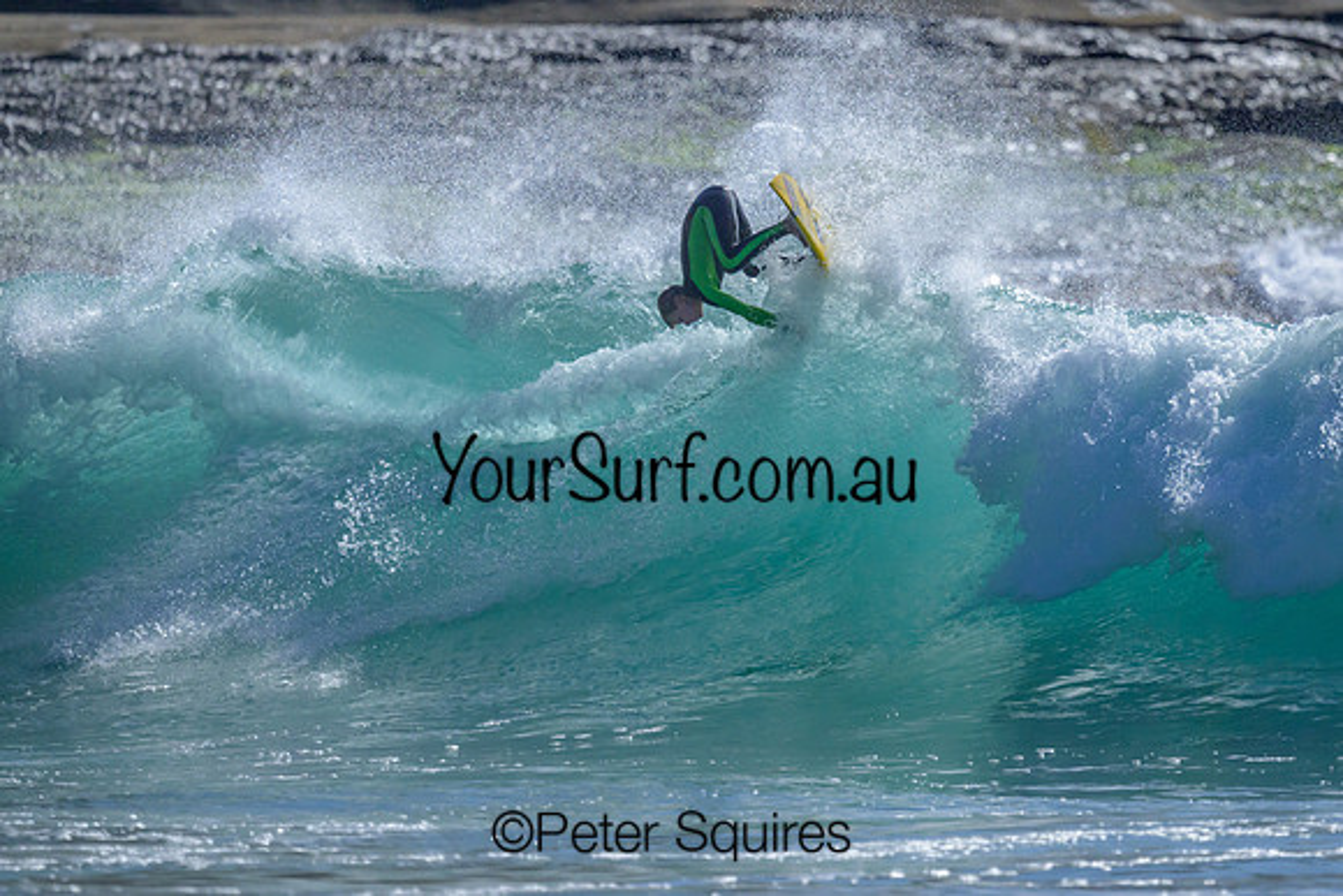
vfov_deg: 1.3
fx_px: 40375
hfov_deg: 1.9
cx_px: 908
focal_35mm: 1082
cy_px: 364
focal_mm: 800
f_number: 6.3
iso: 1600
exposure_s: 1/2000
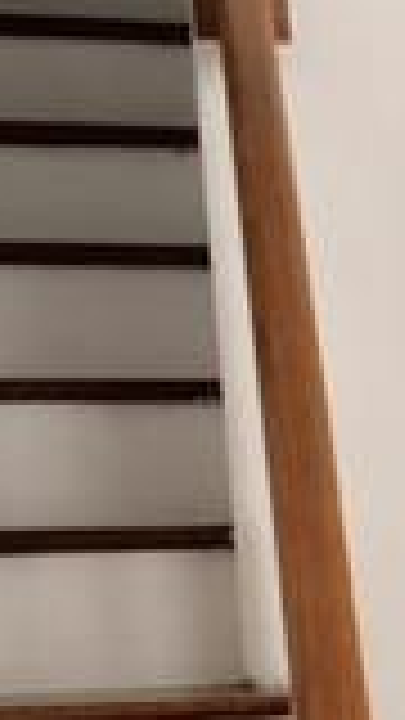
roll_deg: +0.7
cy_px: 814
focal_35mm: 126
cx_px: 1202
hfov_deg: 8.2
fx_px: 2406
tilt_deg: -6.9
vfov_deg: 16.5
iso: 64
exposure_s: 1/30
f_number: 2.2
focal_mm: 4.15
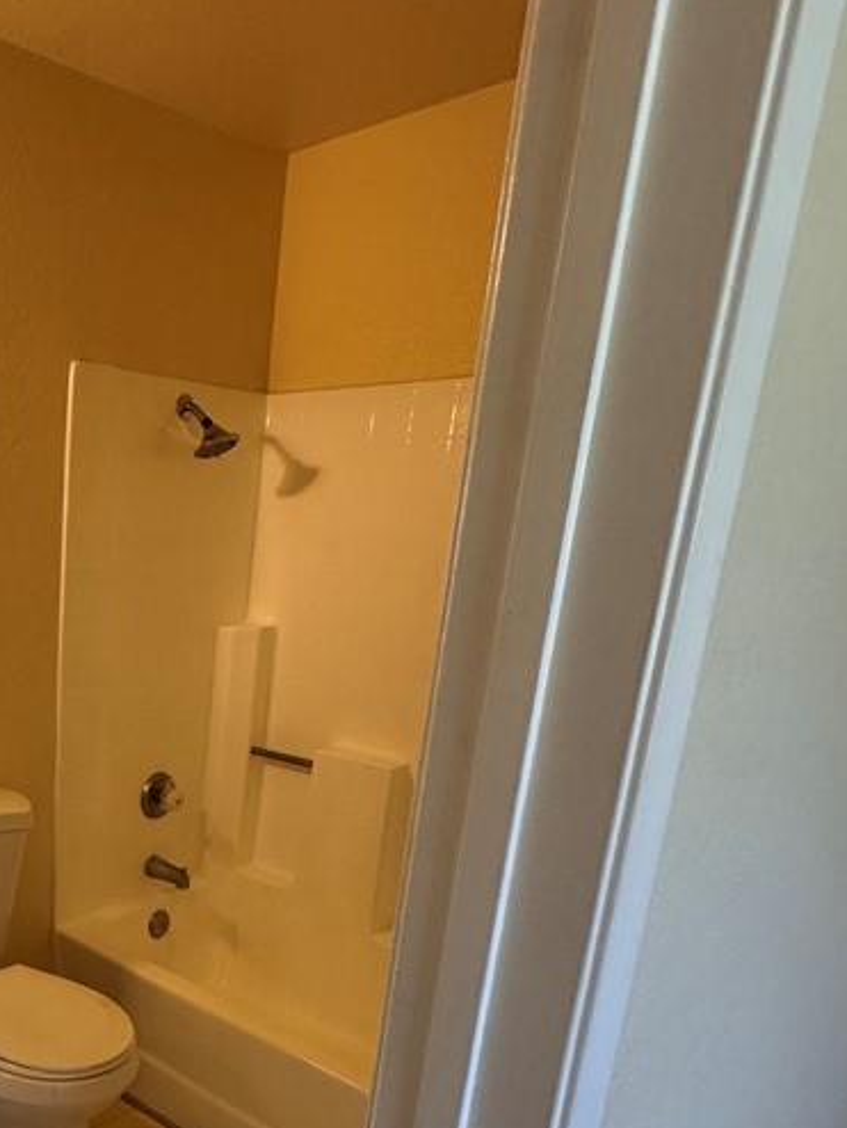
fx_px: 945
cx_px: 30
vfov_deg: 59.8
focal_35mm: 29
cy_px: 779
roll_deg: -1.5
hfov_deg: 42.6
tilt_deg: -15.5
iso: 320
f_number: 2.2
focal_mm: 2.22
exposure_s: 1/120
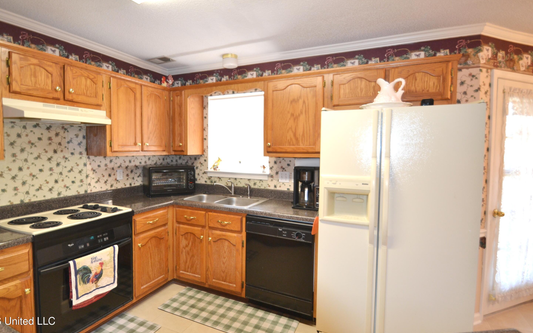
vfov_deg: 66.3
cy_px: 153
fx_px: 255
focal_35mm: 18
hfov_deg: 92.6
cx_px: 257
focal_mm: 11
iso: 500
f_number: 3.5
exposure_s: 1/60
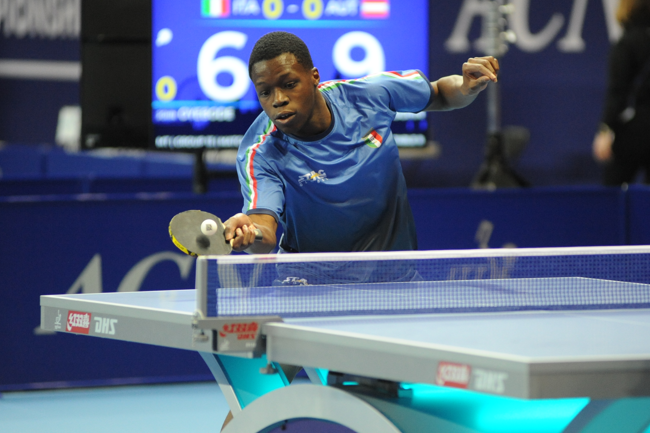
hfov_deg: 7.8
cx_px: 382
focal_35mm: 264
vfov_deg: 5.2
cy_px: 196
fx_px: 4764
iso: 3200
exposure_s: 1/640
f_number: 2.8
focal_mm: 200
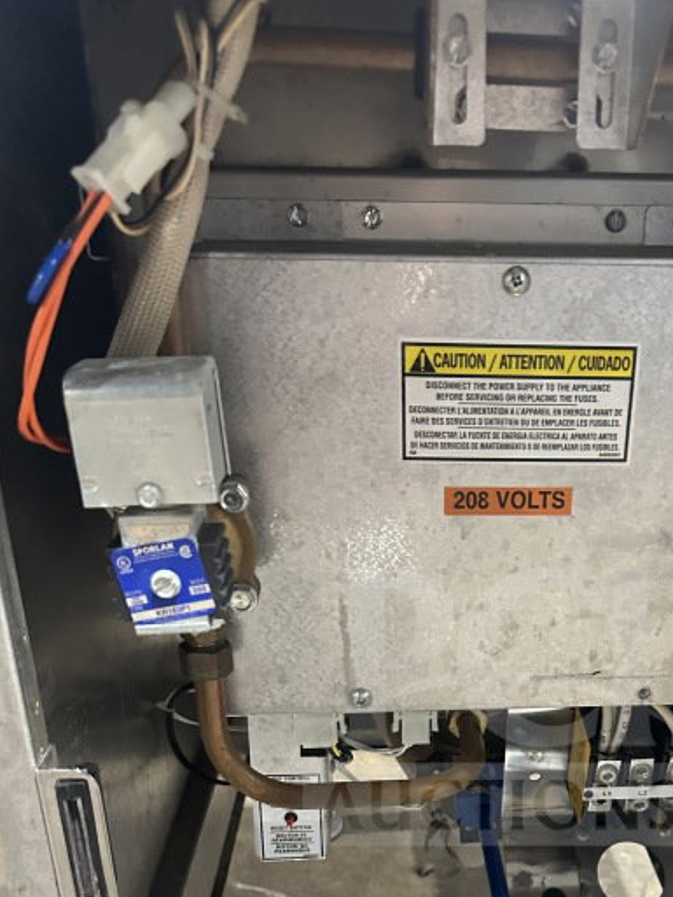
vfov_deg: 46.6
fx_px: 985
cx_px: 498
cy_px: 707
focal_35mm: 38
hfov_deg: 36.9
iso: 640
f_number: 1.78
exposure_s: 1/60
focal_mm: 6.86
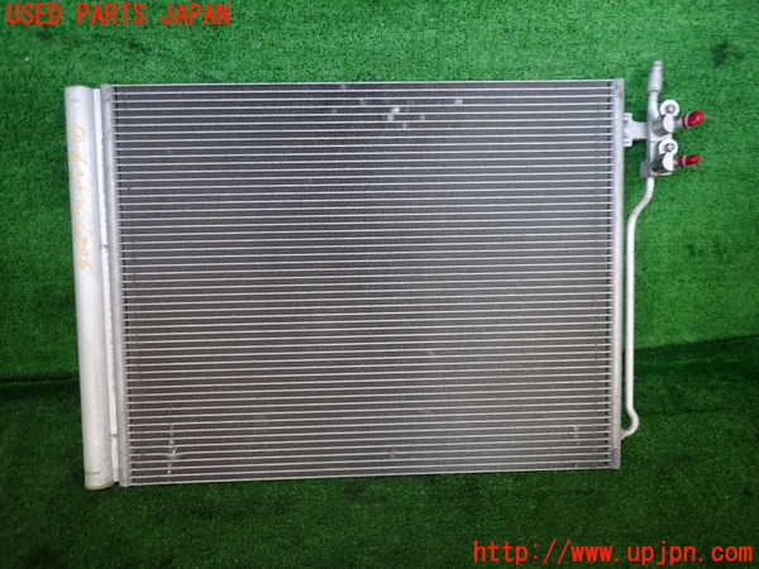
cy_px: 284
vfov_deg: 54.9
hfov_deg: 69.4
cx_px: 380
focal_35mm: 25
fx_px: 548
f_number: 2
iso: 200
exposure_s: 1/50
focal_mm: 4.5
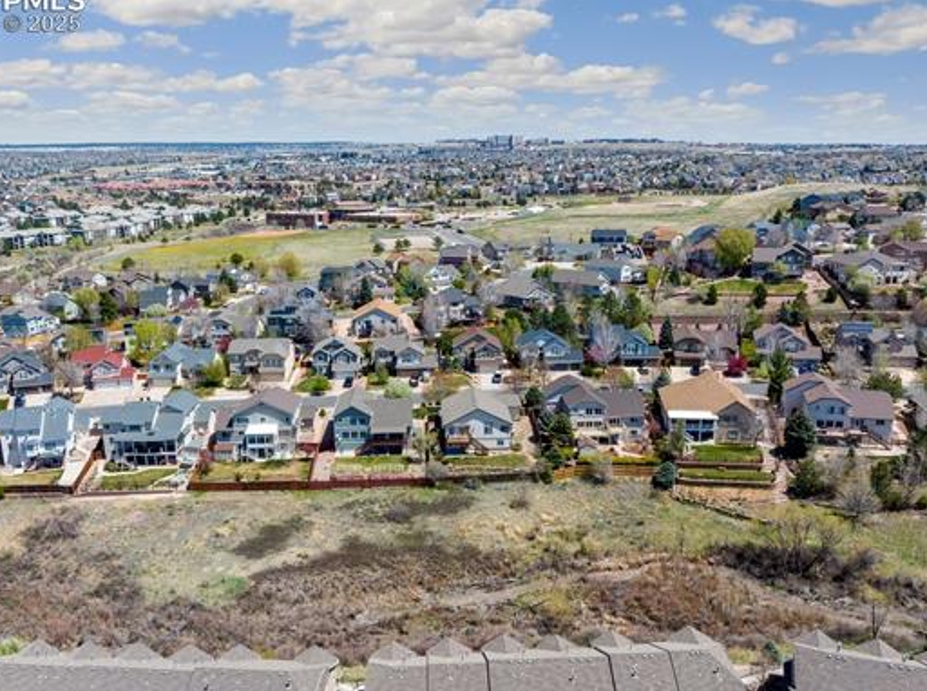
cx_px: 438
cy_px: 402
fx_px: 802
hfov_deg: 60.0
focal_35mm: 30
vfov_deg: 46.5
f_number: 10
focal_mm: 12.29
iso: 100
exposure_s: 1/100
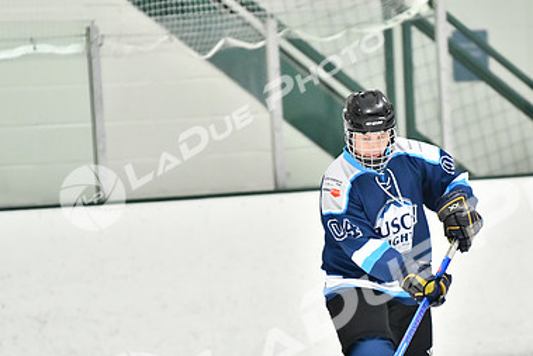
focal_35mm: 436
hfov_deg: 4.7
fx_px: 6457
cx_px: 385
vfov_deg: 3.2
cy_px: 271
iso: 6400
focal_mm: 190
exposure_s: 1/1250
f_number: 2.8
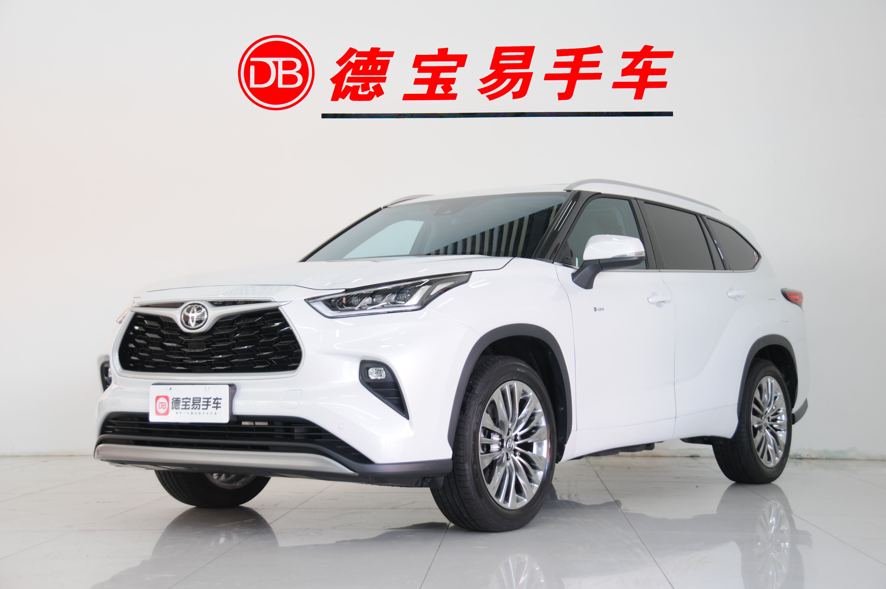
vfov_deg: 25.7
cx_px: 443
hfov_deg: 37.9
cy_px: 294
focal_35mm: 52
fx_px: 1291
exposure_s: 1/15
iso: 200
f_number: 4.8
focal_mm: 35
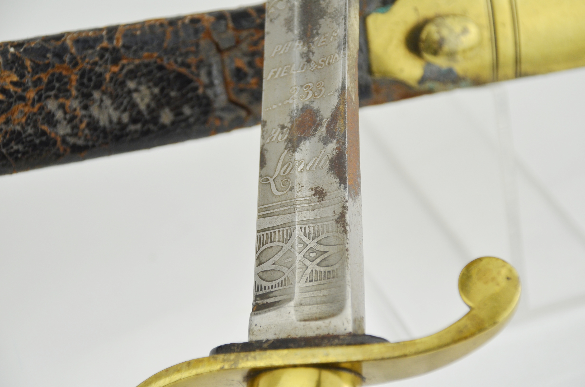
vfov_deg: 11.4
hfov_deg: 17.1
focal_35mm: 120
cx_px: 292
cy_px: 194
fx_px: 1946
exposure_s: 1/250
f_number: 5.6
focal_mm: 80
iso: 500
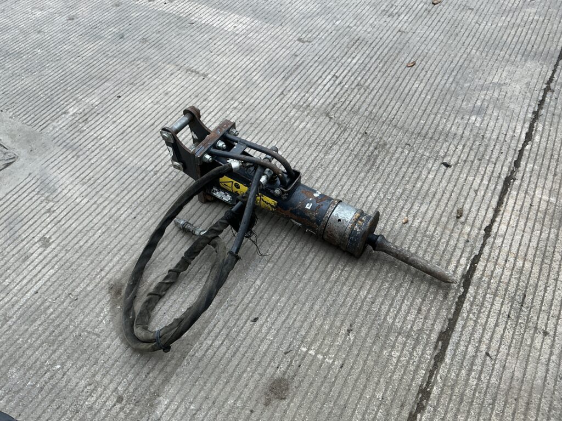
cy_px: 210
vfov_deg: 49.7
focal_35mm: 28
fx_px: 455
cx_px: 281
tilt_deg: -47.2
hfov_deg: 63.4
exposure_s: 1/185
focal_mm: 3
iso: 20
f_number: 1.8
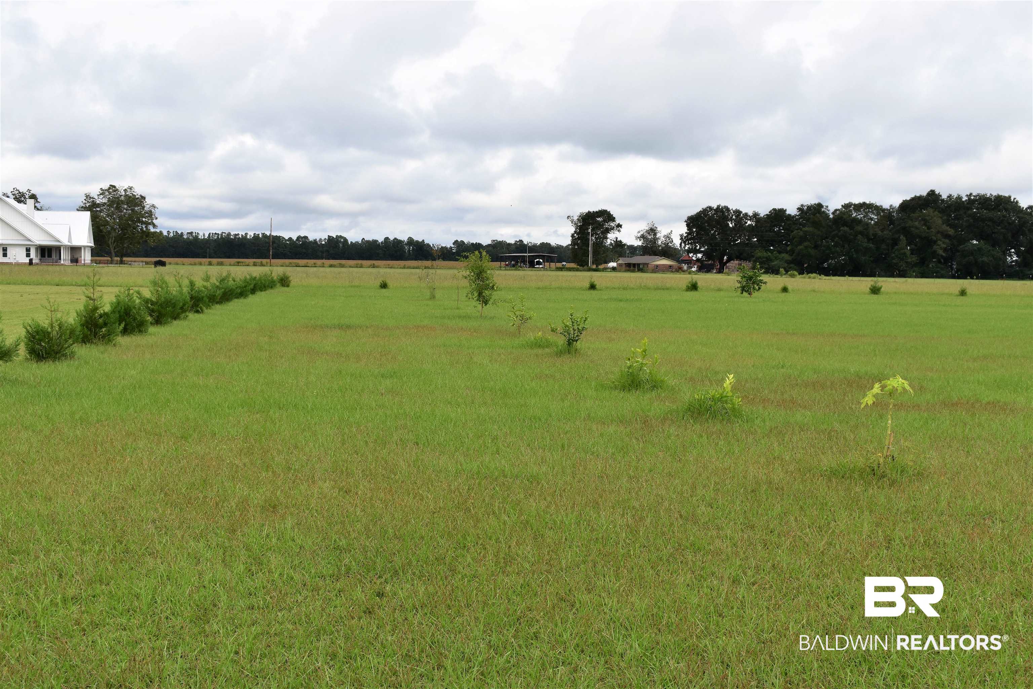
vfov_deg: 31.9
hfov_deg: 46.4
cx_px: 516
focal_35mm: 42
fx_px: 1205
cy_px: 344
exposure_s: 1/500
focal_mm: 28
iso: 400
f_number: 11
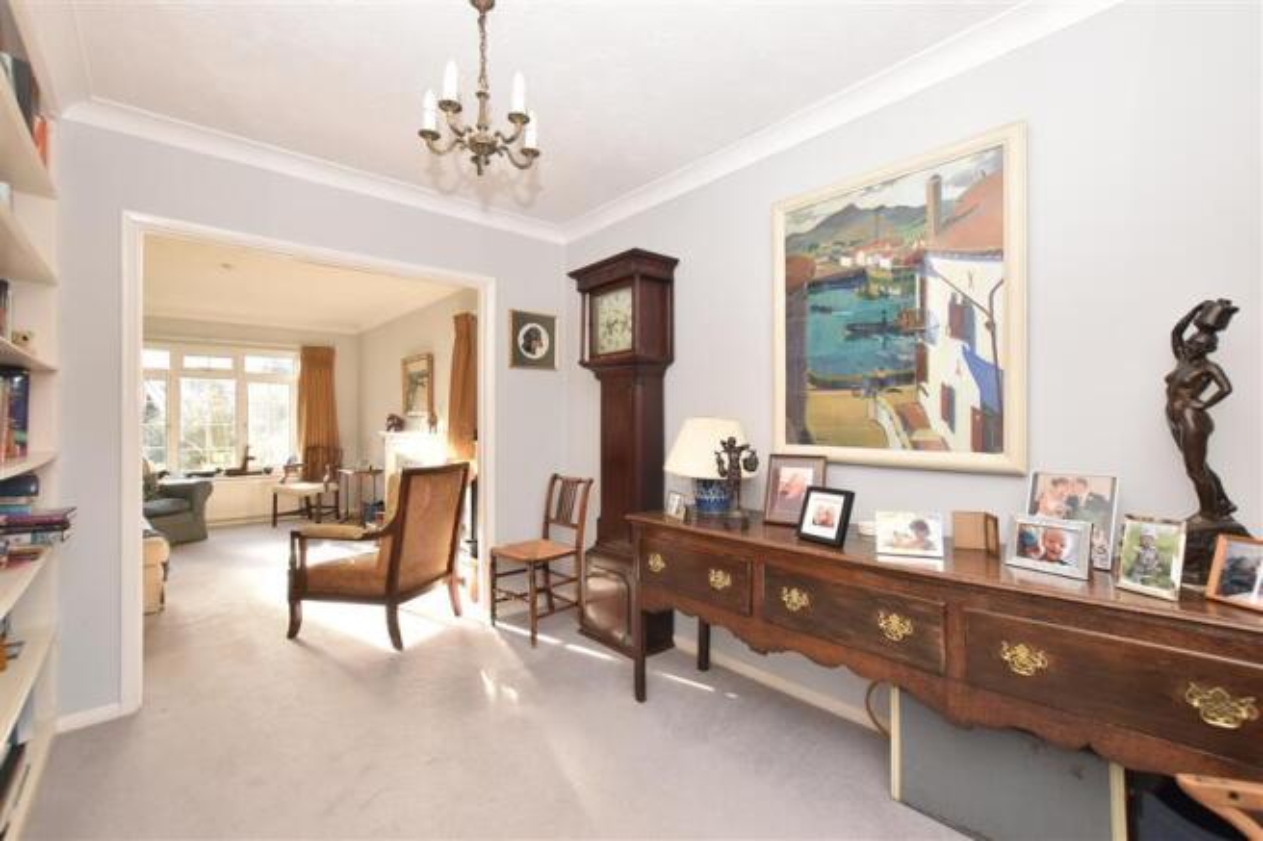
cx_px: 632
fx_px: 526
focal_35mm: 15
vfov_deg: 77.3
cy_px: 420
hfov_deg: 100.4
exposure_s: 1/40
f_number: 8
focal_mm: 10
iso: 500
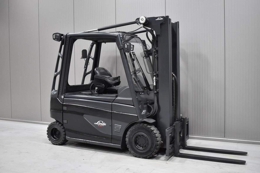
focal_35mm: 36
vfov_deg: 36.9
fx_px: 260
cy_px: 86
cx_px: 130
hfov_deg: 53.1
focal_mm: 24
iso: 1250
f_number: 4.5
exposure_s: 1/40
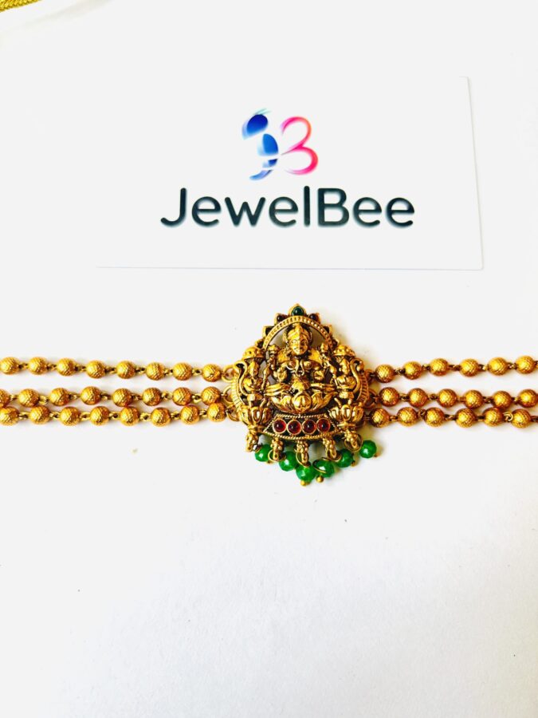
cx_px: 269
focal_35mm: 26
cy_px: 359
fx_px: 539
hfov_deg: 53.1
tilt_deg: -78.6
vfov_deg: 67.3
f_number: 1.5
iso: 32
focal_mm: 5.7
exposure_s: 1/100
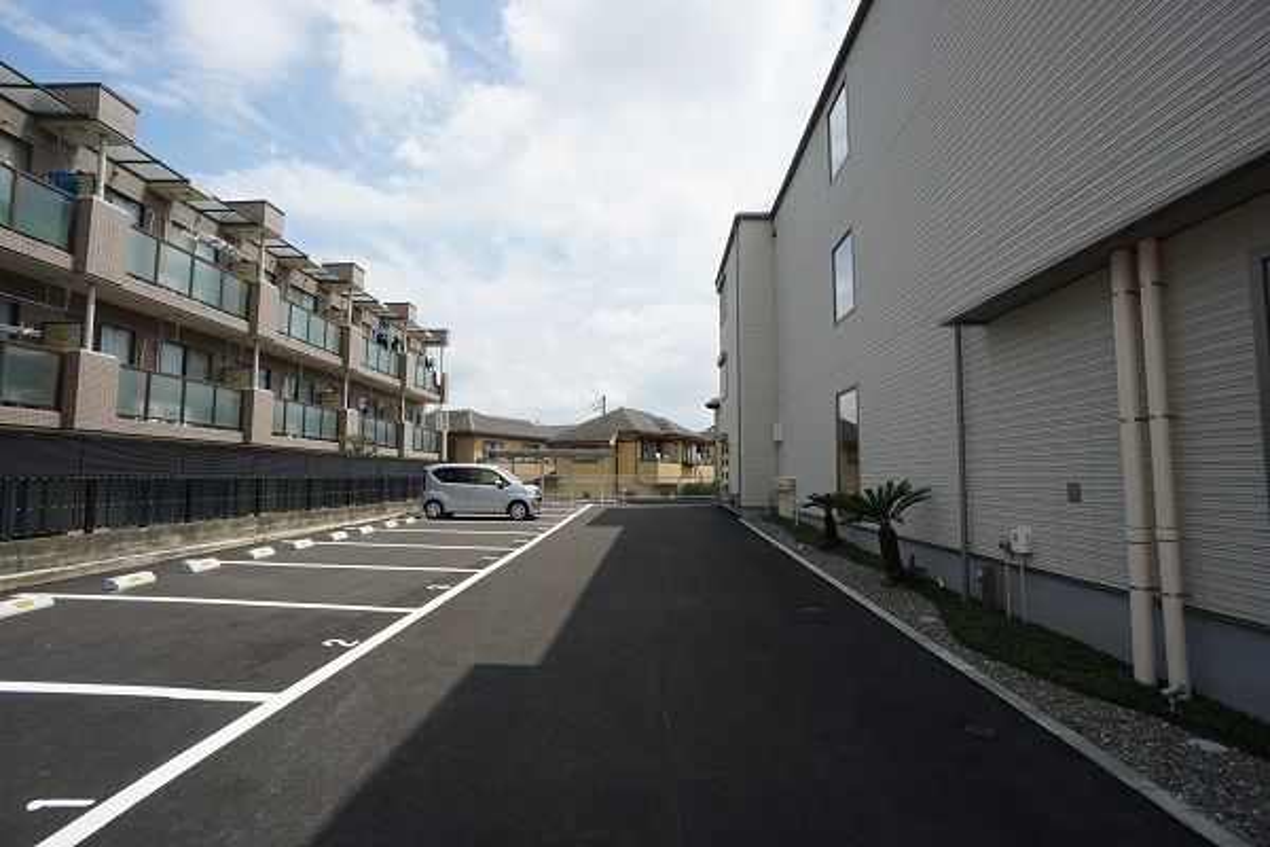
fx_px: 847
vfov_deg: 53.1
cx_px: 635
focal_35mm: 24
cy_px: 424
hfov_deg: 73.7
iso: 100
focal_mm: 16
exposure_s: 1/160
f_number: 11
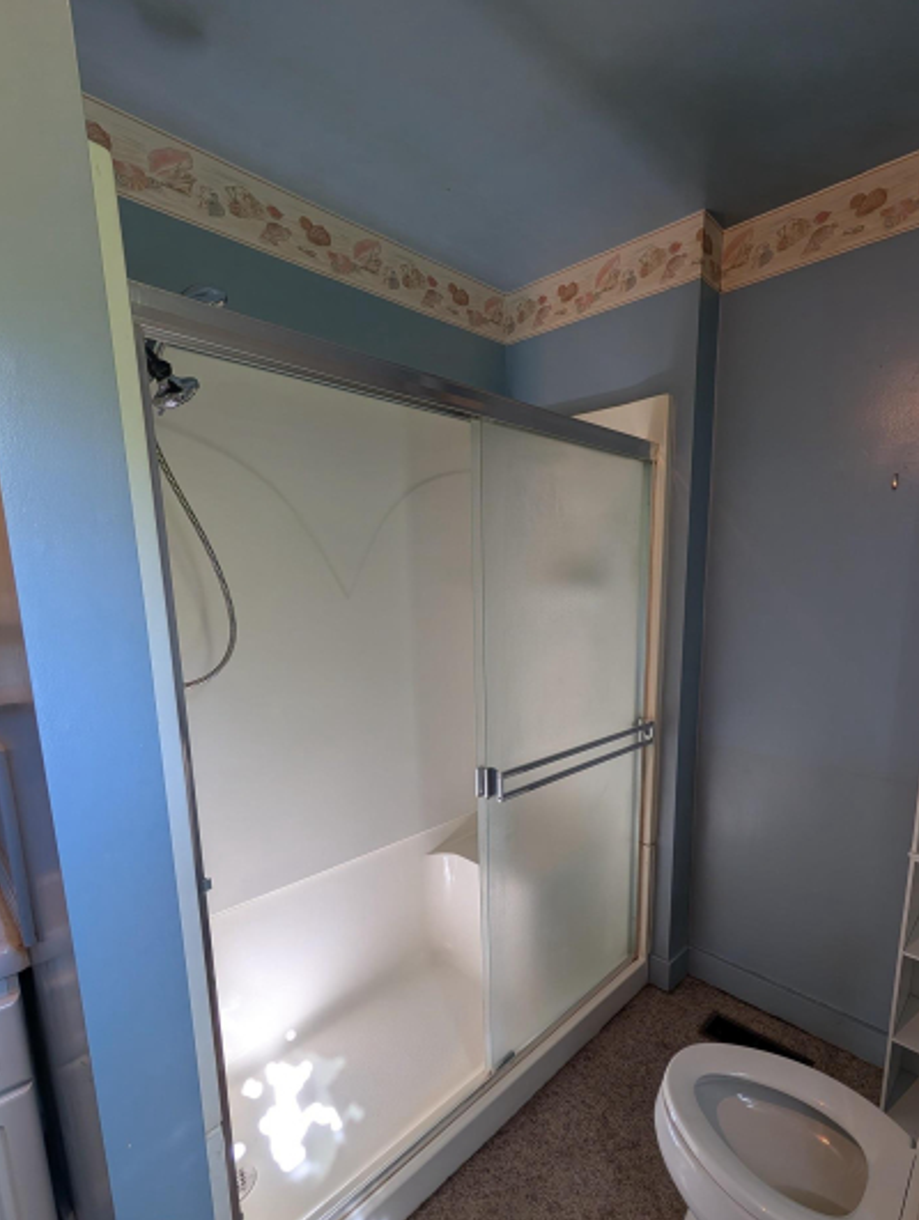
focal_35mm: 15
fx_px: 529
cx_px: 549
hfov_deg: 81.0
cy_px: 682
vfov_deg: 97.6
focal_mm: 2.02
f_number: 1.7
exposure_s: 1/120
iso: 104
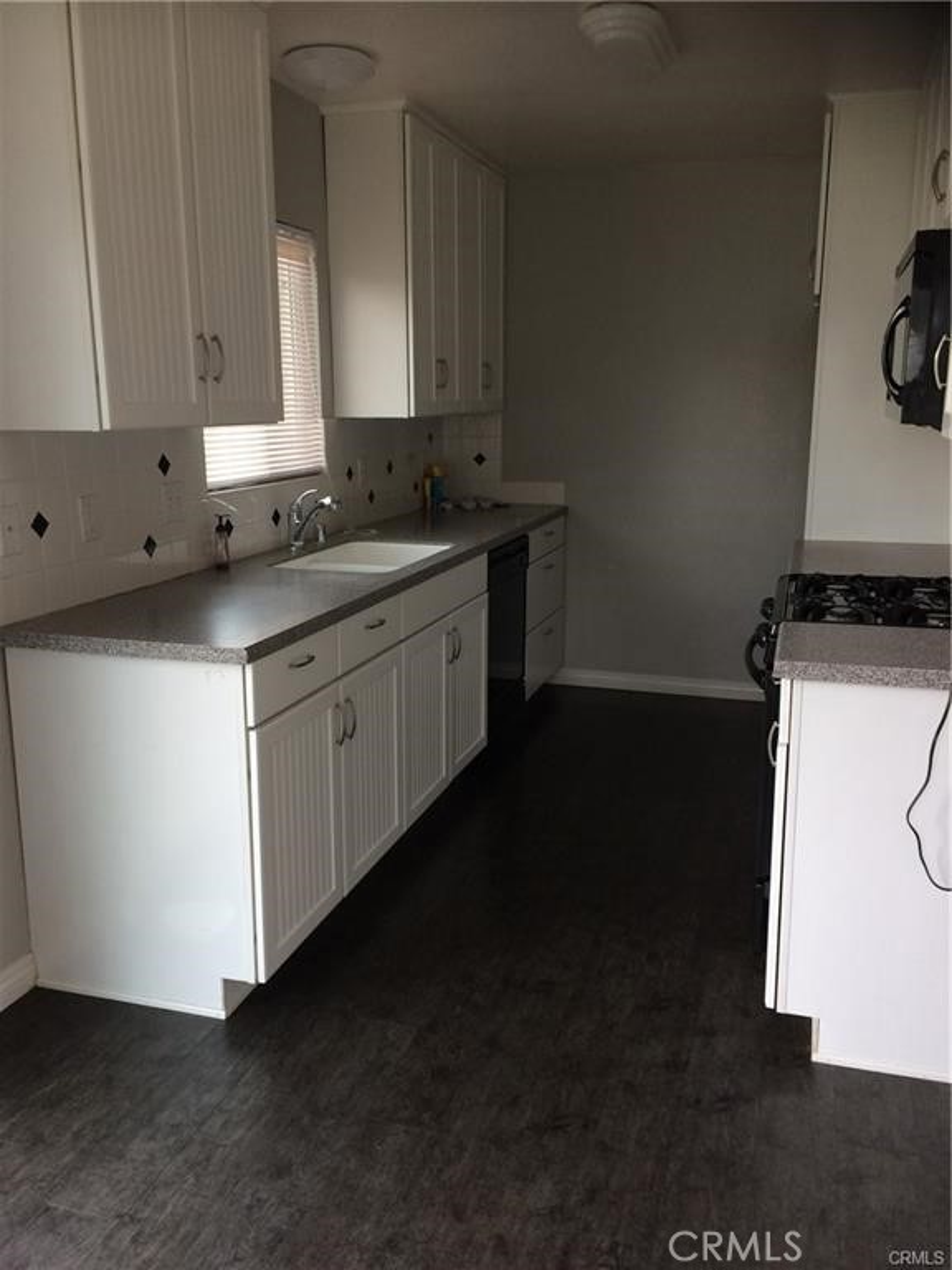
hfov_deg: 48.2
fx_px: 1063
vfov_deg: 61.7
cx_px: 476
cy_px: 635
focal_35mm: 29
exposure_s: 1/40
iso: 40
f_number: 2.2
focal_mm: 4.15
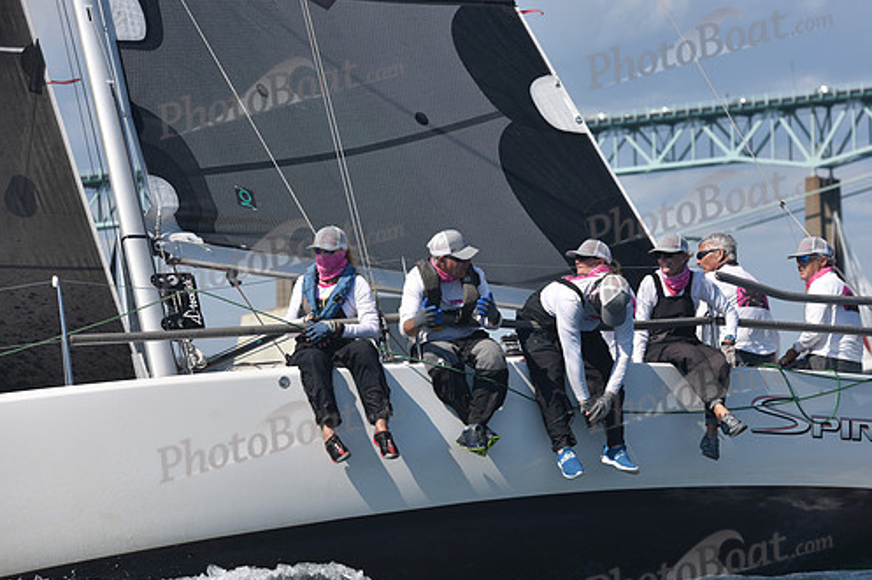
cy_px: 322
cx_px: 497
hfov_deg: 14.1
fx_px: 3535
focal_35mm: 146
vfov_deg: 9.4
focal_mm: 125
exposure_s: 1/1000
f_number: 6.3
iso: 250
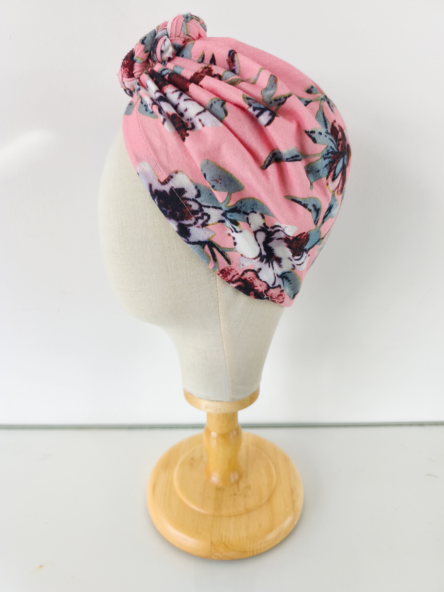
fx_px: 393
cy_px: 296
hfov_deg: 58.9
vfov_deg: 73.9
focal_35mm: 23
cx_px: 222
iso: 50
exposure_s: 1/100
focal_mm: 6.14
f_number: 1.65
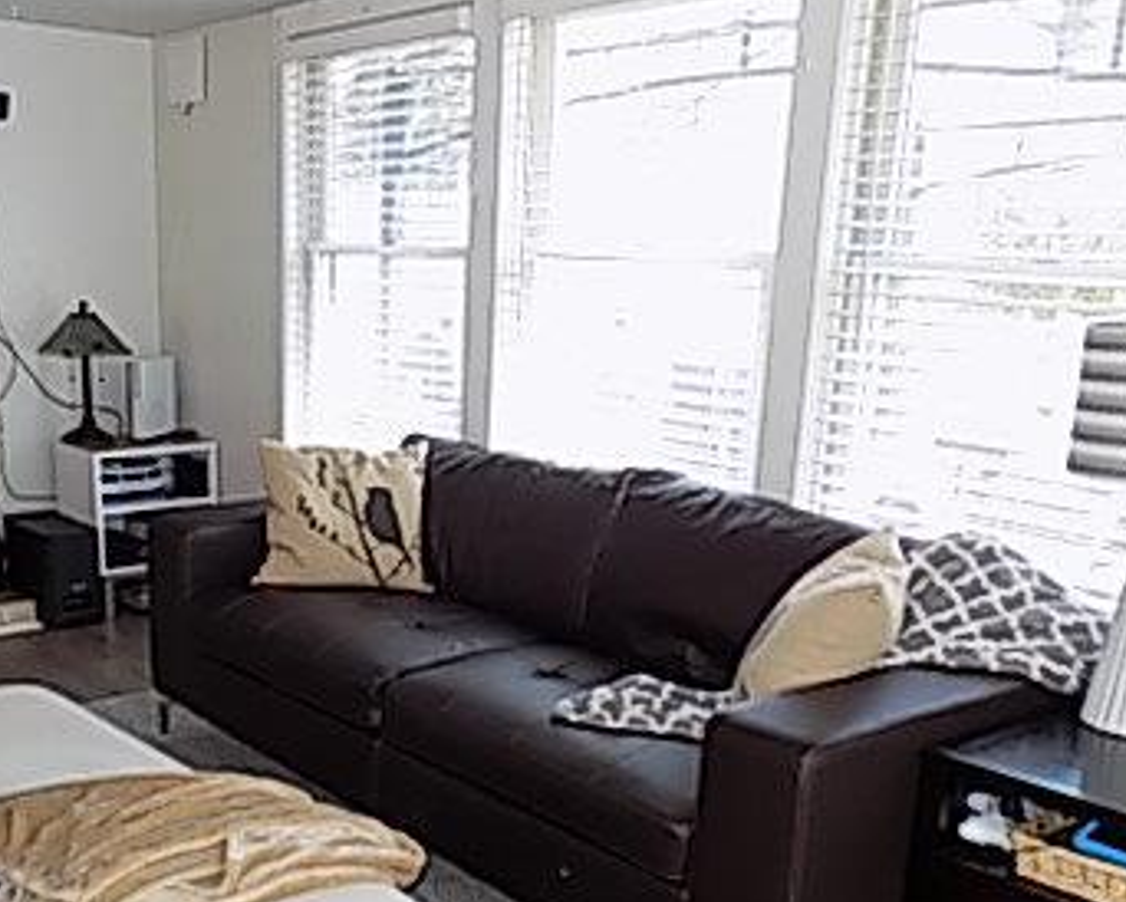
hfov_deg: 43.0
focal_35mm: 42
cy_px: 711
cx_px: 352
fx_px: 1400
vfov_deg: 34.7
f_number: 3.1
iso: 160
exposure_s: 1/30
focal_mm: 4
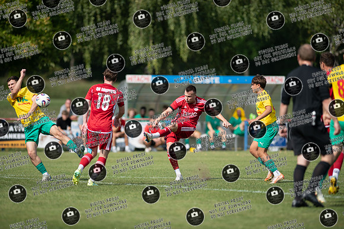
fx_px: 2867
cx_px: 172
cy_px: 114
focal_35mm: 300
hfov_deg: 6.9
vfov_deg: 4.6
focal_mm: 300
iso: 90
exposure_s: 1/1600
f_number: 3.2
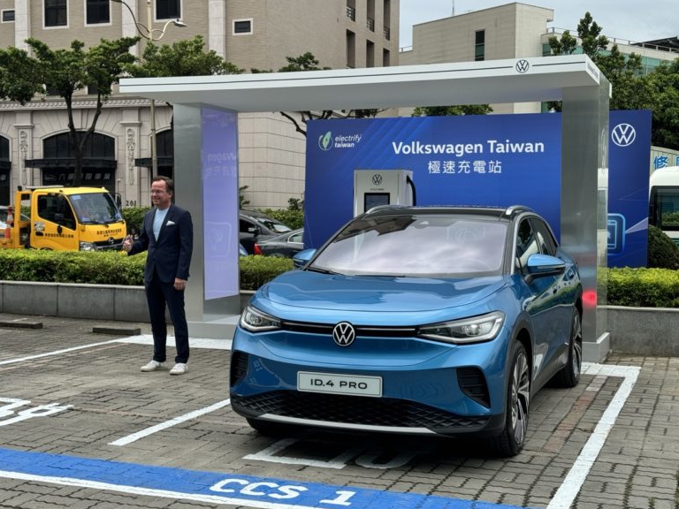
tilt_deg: -1.9
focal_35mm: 50
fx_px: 981
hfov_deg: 38.2
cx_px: 331
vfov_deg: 29.1
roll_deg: +0.3
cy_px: 254
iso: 64
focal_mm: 6.76
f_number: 1.78
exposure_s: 1/2959
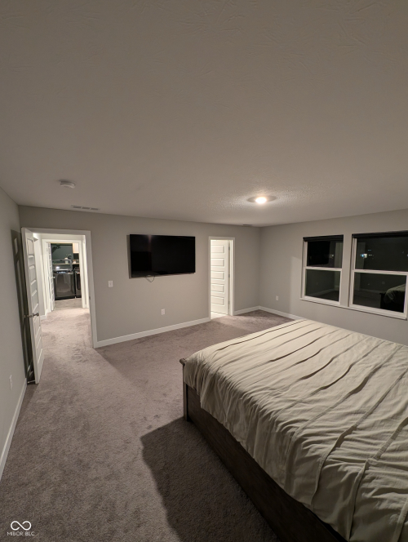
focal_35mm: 12
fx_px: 188
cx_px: 204
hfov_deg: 94.6
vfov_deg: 110.5
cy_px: 271
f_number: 1.7
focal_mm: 2.02
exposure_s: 1/24
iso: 102
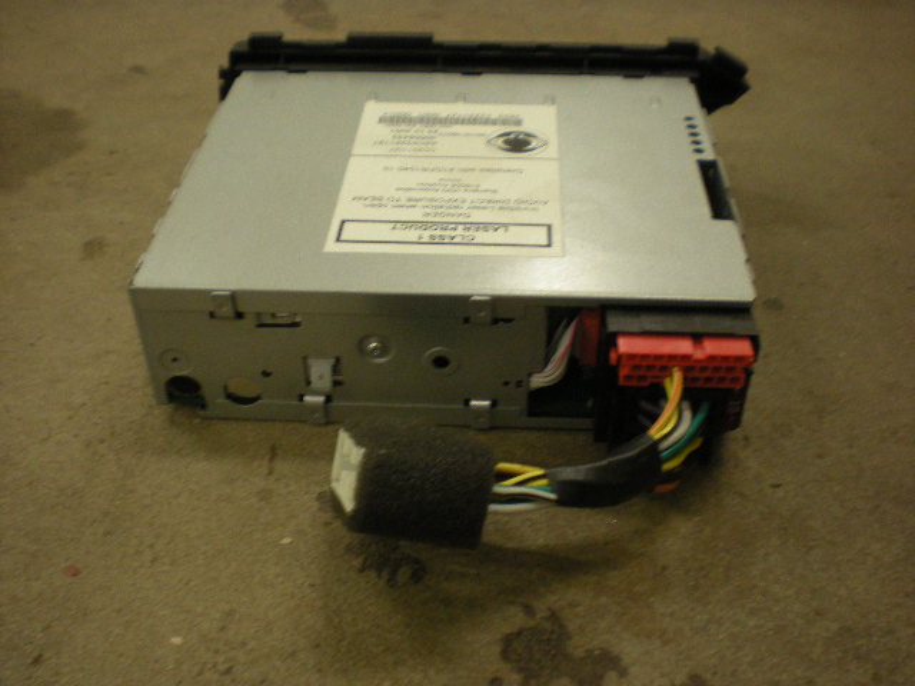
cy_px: 343
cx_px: 458
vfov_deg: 37.7
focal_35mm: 38
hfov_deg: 49.0
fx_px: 1004
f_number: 3.1
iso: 200
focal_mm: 6.3
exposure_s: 1/31
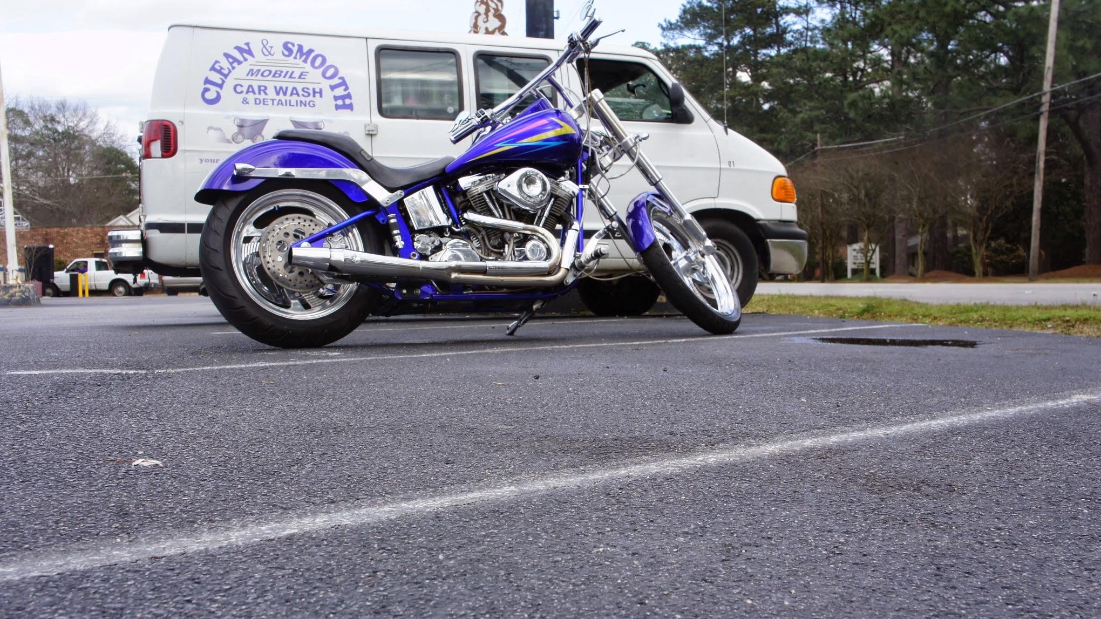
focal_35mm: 41
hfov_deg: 49.4
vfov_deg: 29.0
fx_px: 1197
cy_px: 330
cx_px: 551
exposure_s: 1/60
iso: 200
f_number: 10
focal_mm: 26
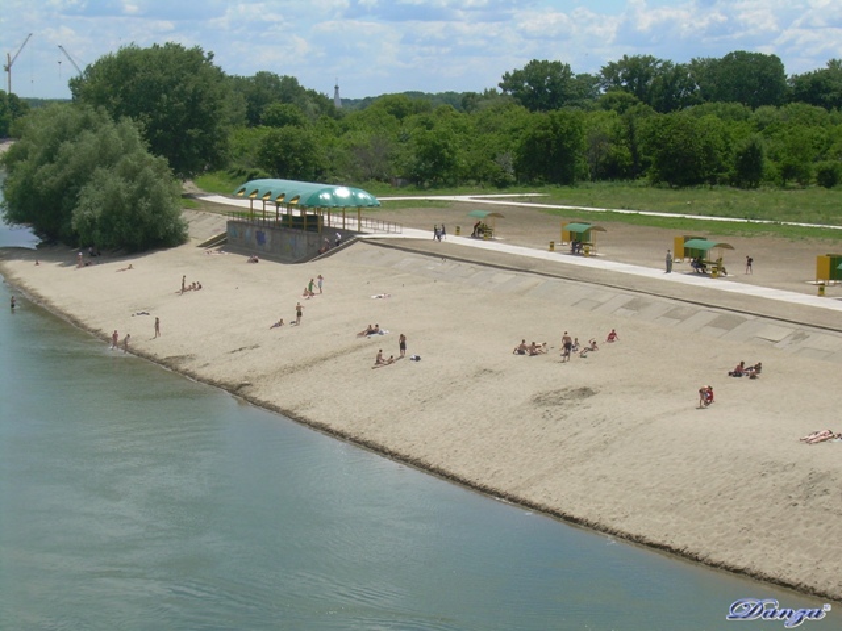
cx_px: 421
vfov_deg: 19.1
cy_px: 316
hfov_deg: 25.3
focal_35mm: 77
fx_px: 1873
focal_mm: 13.2
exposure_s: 1/354
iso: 50
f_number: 6.5
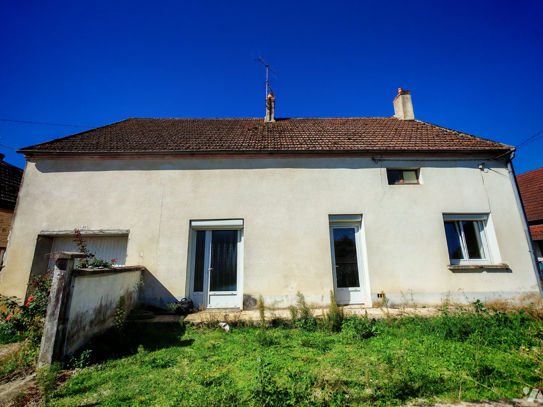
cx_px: 272
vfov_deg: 78.1
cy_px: 204
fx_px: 251
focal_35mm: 16
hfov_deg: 94.5
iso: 50
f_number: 2.2
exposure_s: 1/1500
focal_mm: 1.96
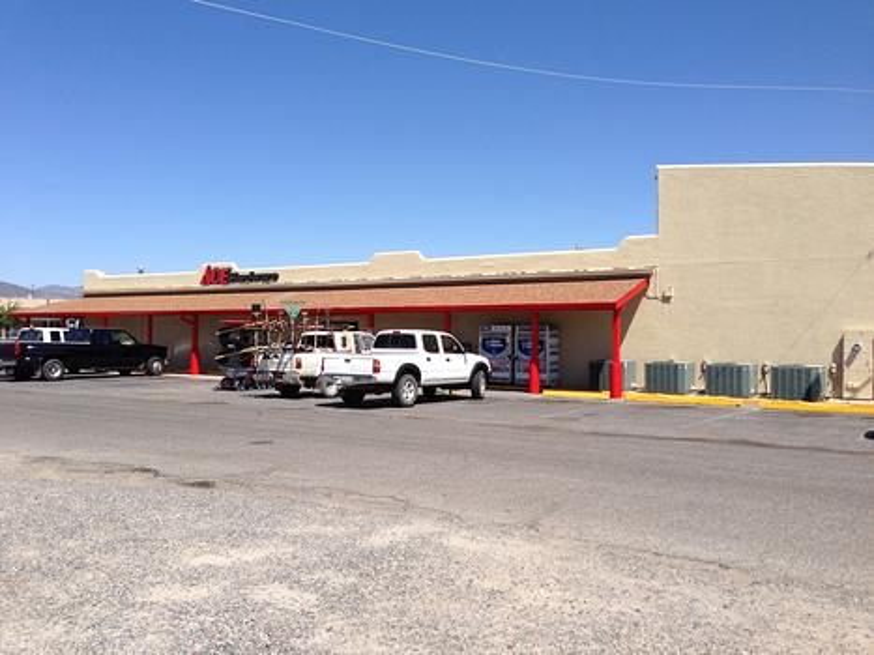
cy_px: 328
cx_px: 437
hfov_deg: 55.4
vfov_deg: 42.9
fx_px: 833
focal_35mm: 33
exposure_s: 1/1938
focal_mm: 4.12
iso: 50
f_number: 2.4
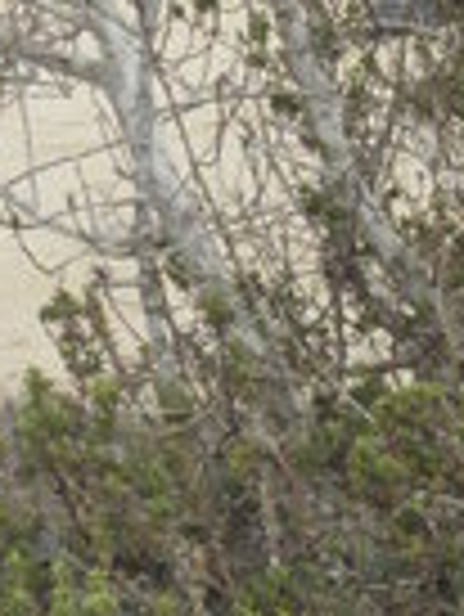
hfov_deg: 8.4
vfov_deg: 12.4
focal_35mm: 158
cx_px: 1221
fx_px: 2819
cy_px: 499
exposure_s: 1/1000
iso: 200
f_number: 5.6
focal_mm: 4.83
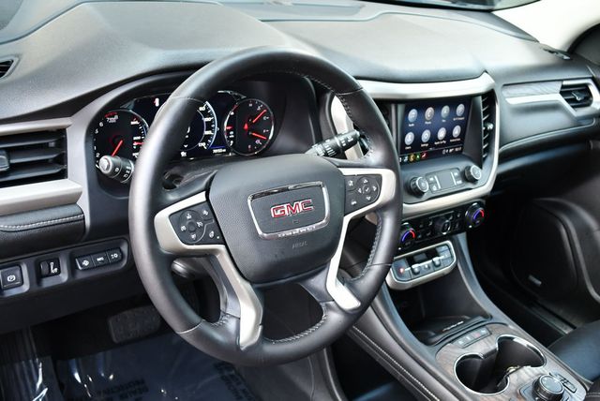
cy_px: 200
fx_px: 601
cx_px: 300
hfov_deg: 53.1
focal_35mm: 36
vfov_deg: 36.9
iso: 800
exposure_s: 1/160
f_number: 3.5
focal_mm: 18
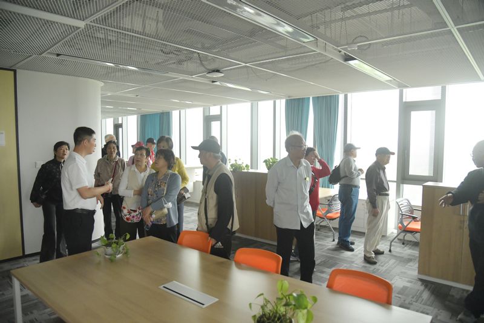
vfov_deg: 53.1
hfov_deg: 73.8
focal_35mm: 24
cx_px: 242
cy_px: 162
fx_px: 323
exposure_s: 1/400
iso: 4000
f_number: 4
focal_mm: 24
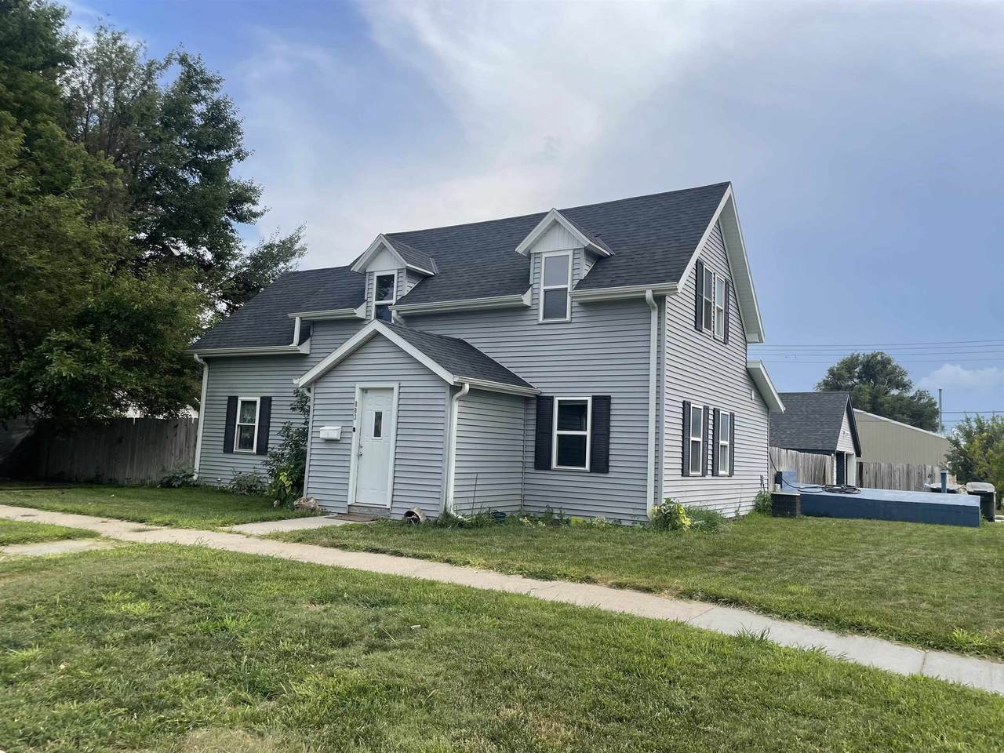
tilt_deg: +6.1
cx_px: 502
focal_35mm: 26
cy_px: 376
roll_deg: -2.4
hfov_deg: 67.3
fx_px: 754
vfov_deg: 53.1
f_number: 1.6
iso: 32
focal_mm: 4.2
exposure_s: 1/2212
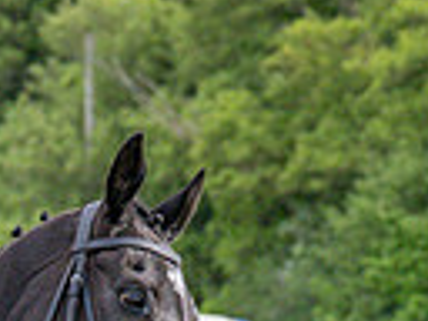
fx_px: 8643
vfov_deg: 2.1
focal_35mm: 699
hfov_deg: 2.8
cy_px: 584
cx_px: -425
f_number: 4.5
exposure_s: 1/1250
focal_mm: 82
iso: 400
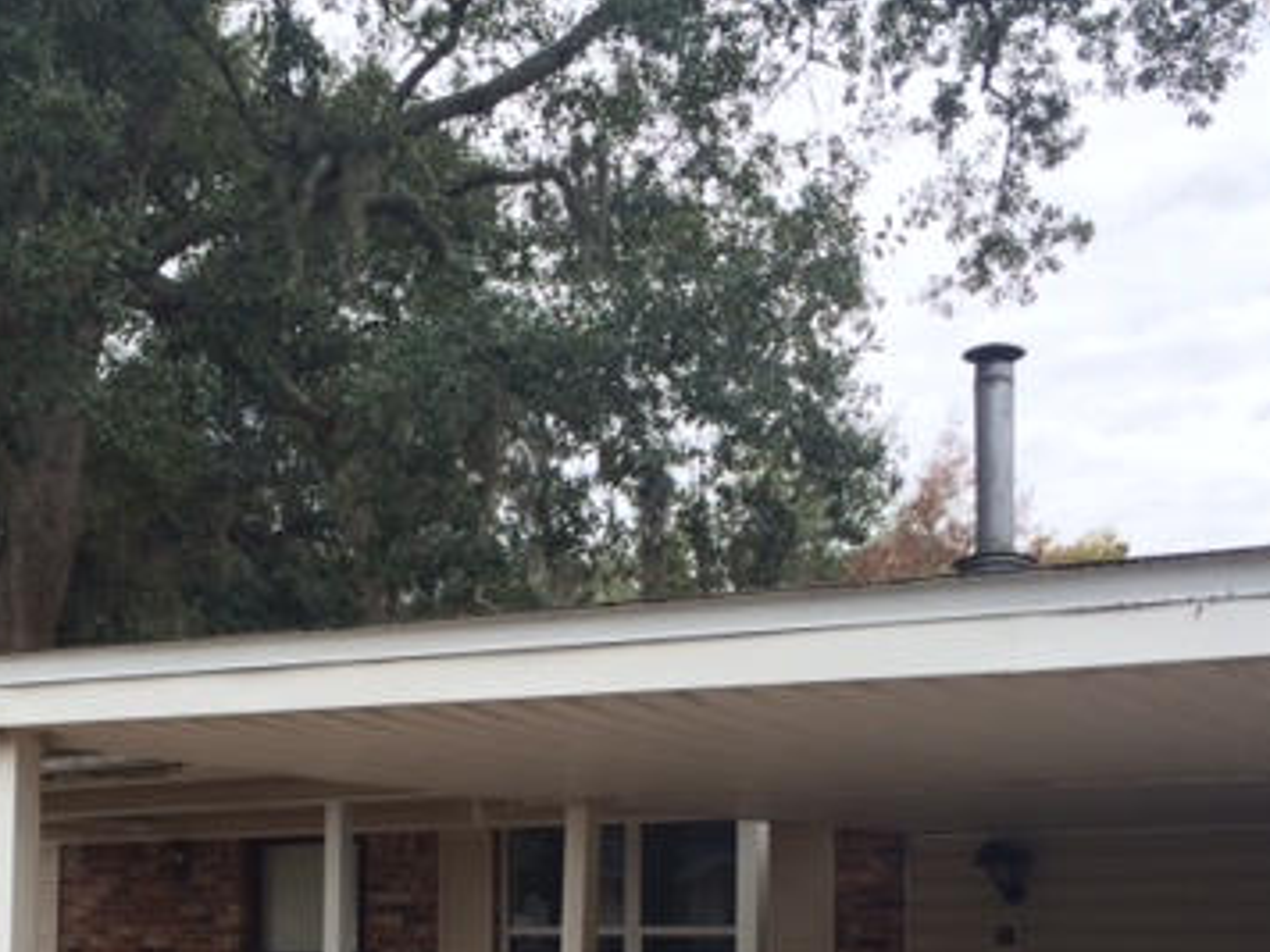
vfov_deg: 26.2
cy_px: 849
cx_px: 496
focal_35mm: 54
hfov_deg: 35.4
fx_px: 1981
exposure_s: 1/141
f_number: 2.2
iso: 32
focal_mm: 4.12
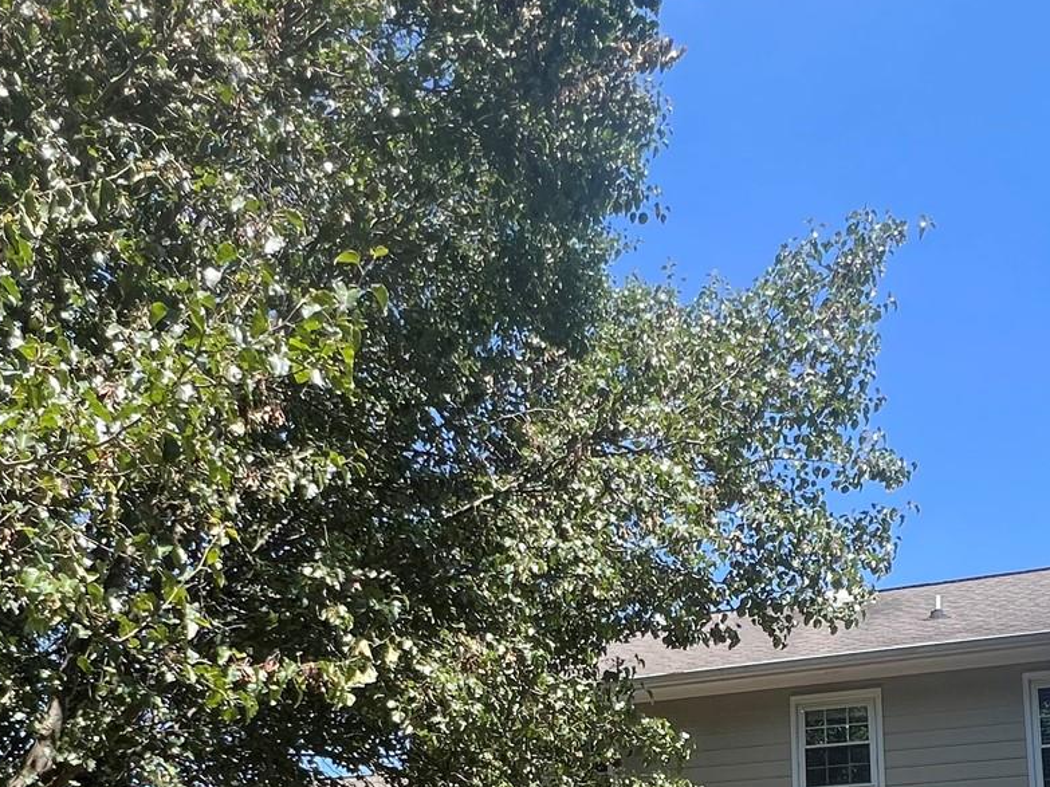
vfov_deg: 34.7
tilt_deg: +7.4
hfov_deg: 53.9
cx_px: 581
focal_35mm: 34
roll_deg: -0.8
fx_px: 1031
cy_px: 909
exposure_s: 1/475
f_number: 1.8
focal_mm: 1.57
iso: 32
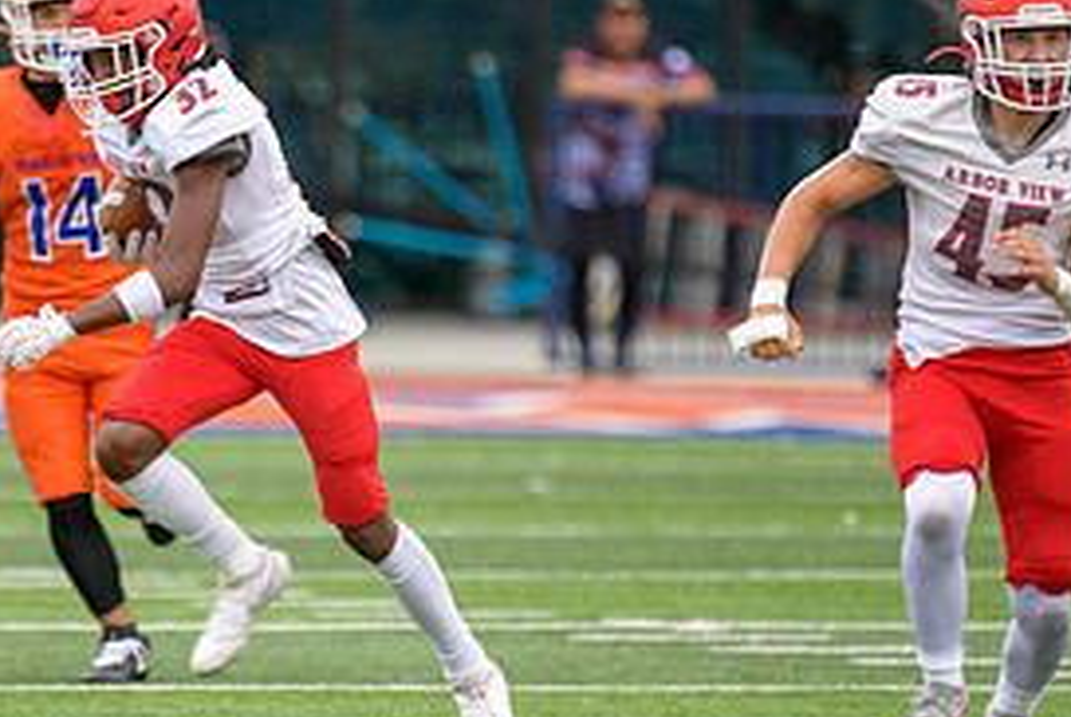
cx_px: 280
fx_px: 22842
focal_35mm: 767
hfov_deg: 2.7
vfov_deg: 1.8
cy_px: 462
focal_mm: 300
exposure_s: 1/500
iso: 280
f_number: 2.8
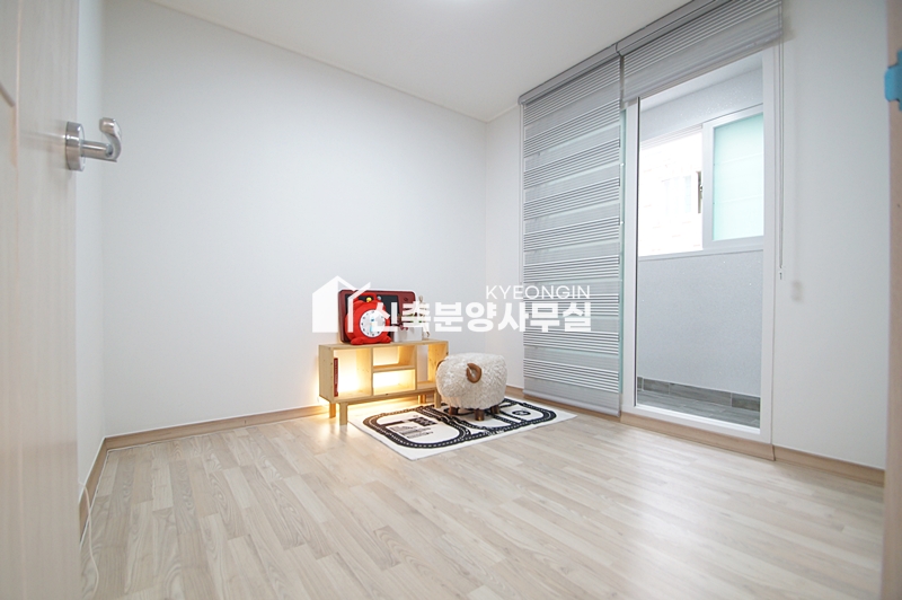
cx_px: 451
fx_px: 376
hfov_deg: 100.4
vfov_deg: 77.2
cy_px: 300
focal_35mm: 15
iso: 800
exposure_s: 1/60
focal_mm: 10
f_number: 4
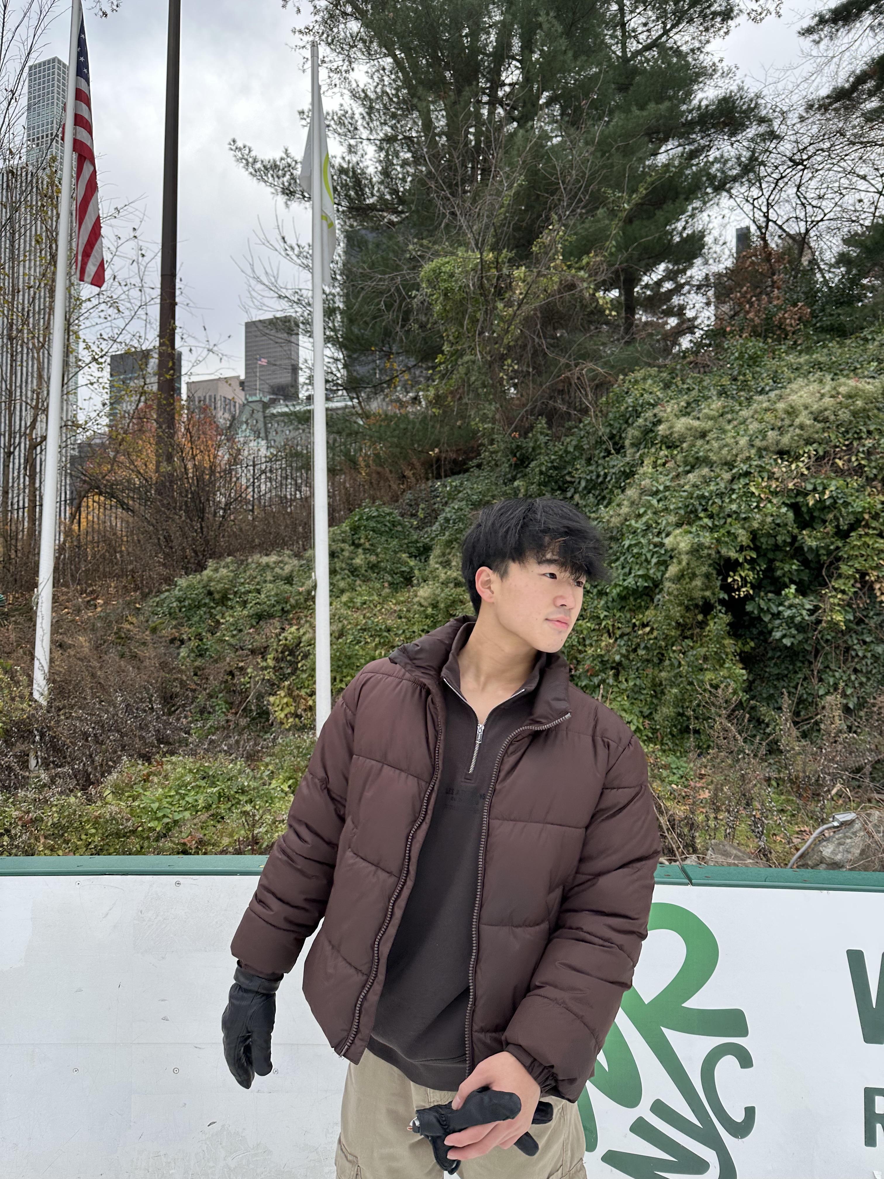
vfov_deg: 71.6
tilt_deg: +0.4
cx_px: 442
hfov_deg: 56.8
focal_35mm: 24
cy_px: 590
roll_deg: -1.1
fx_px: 817
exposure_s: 1/395
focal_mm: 6.86
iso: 80
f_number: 1.78
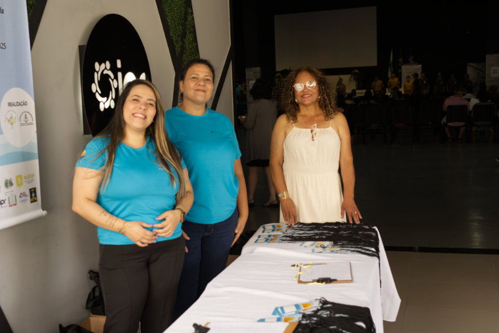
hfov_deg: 40.9
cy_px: 192
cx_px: 195
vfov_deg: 28.1
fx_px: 666
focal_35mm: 48
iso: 200
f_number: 3.2
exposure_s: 1/100
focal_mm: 35
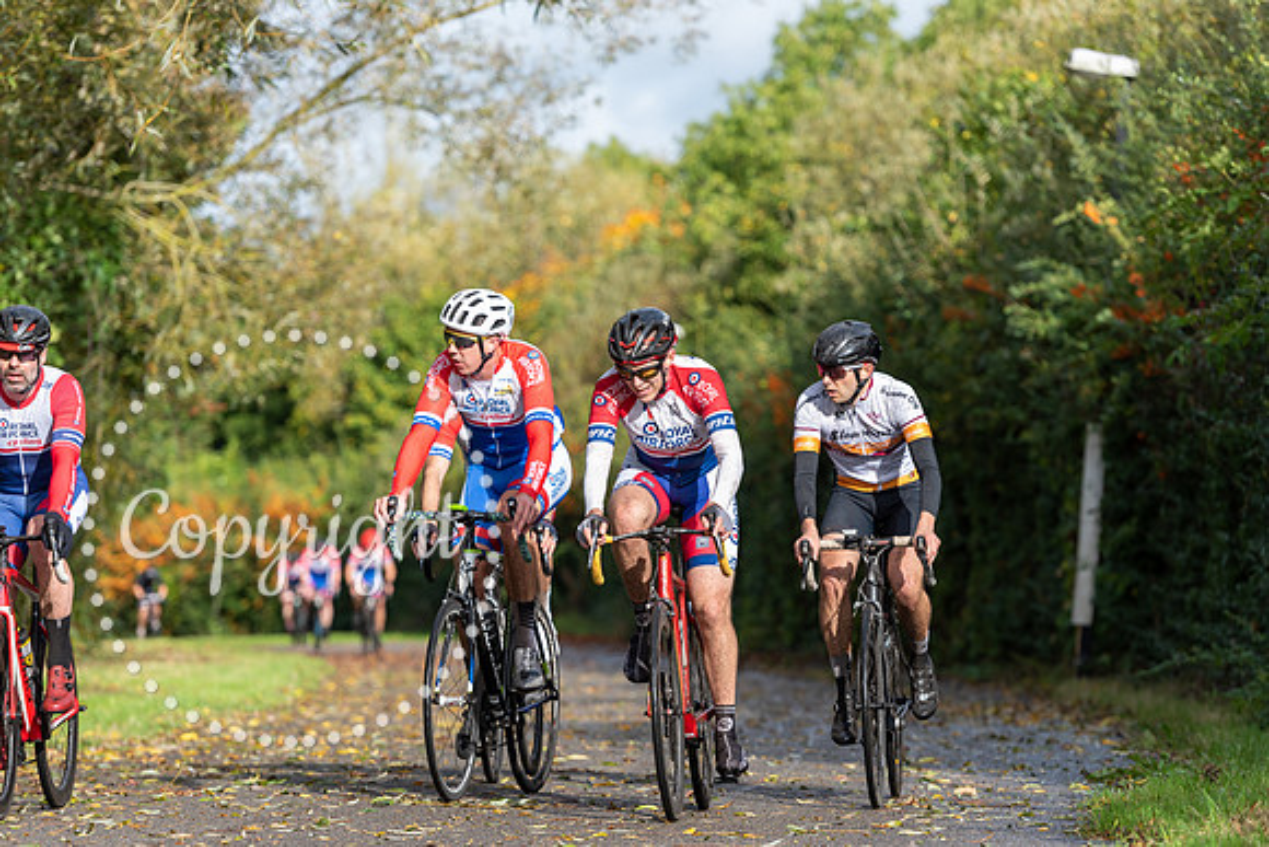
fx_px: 5641
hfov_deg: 12.8
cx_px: 634
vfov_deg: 8.6
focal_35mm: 160
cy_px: 424
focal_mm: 160
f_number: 4
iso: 200
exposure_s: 1/1000
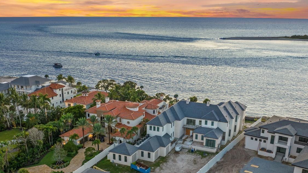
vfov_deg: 31.1
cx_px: 140
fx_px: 302
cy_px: 139
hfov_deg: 53.9
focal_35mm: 37
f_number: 2.8
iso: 100
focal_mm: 12.29
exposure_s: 1/30
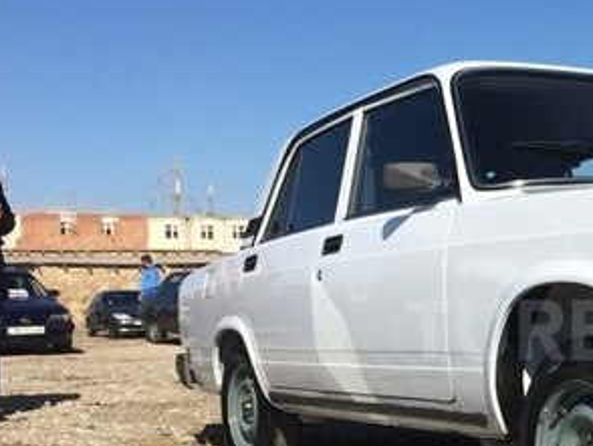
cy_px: 330
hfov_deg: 27.8
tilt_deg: +0.1
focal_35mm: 65
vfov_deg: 22.4
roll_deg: +2.2
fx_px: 1114
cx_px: 613
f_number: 2.2
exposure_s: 1/3425
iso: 32
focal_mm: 4.15
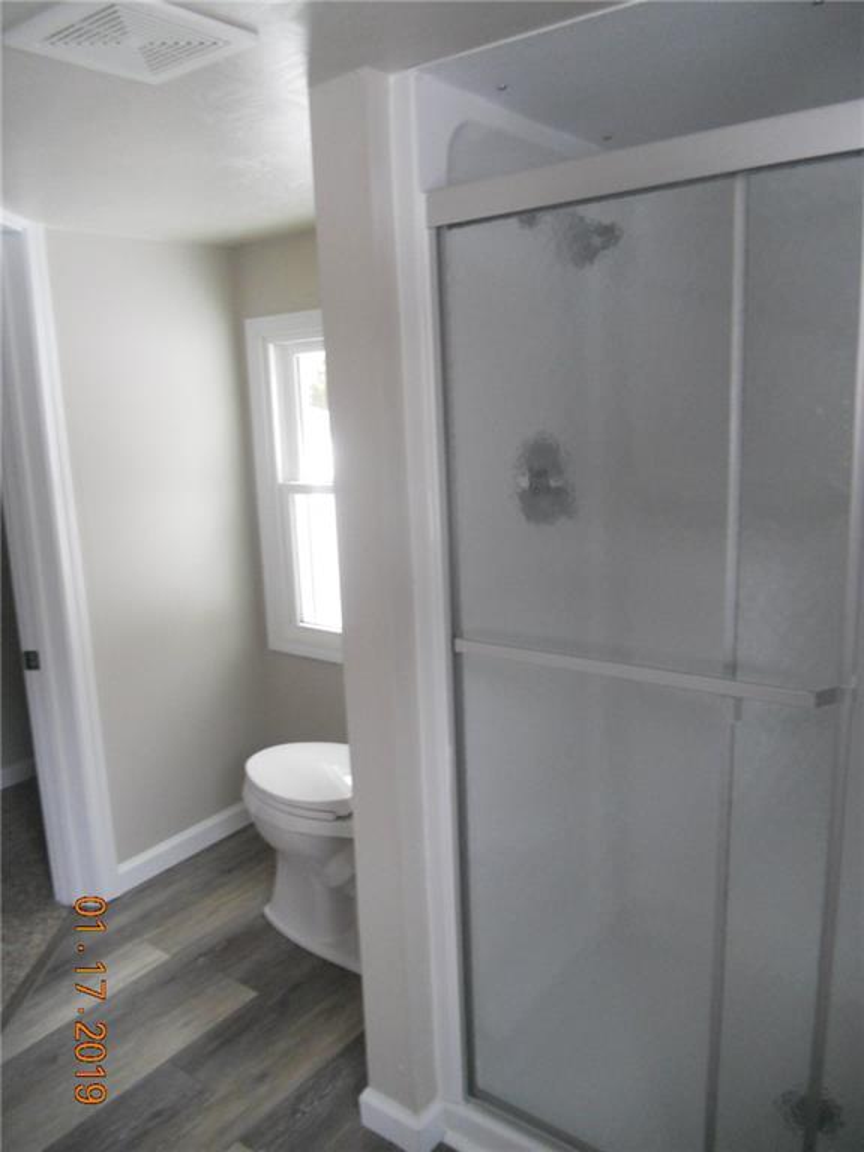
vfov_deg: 65.3
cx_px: 432
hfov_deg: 51.4
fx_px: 899
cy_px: 576
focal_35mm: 27
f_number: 3.2
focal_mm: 4.9
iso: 400
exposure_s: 1/20
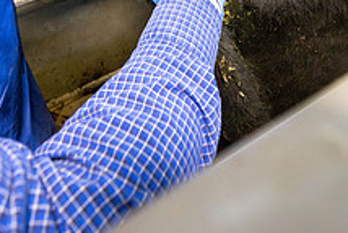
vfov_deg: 29.6
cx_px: 190
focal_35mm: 38
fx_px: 368
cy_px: -55
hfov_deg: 50.6
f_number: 4
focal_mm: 14
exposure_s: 1/250
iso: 4000
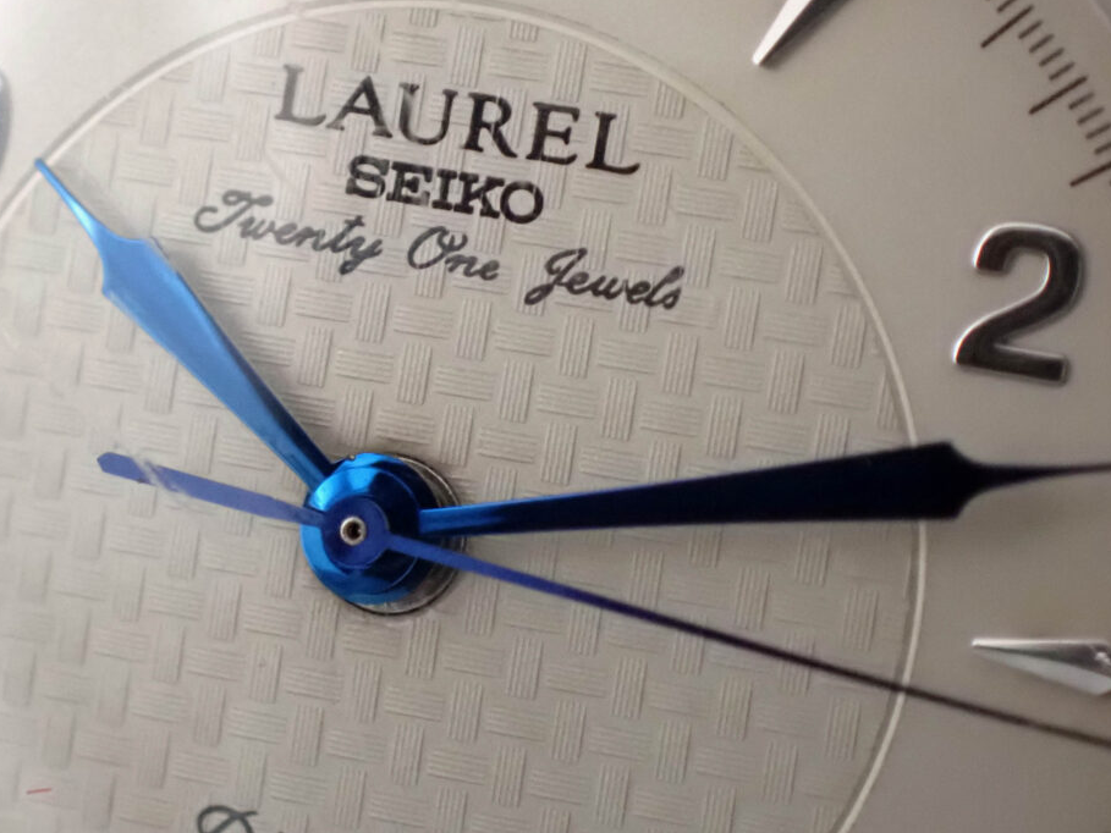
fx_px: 4237
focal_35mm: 132
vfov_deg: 11.2
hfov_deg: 14.9
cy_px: 329
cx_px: 413
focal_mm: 18
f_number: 4.9
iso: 1600
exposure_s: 1/60
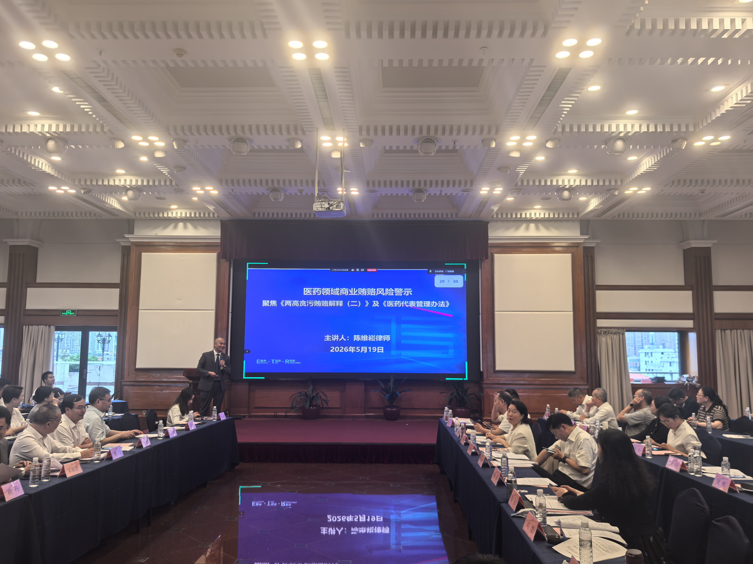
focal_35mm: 27
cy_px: 282
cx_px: 376
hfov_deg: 65.3
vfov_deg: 51.4
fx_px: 587
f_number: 1.4
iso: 50
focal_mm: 6.98
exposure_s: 1/104
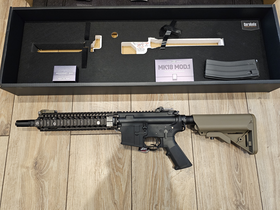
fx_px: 186
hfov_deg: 73.9
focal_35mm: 23
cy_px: 105
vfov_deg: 58.9
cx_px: 140
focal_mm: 6.3
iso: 640
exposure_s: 1/50
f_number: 1.7
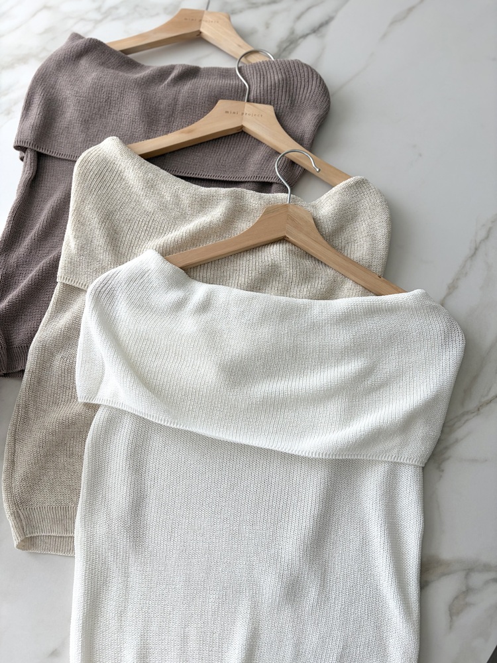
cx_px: 248
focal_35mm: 26
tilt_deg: -74.2
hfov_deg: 53.1
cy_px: 332
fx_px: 498
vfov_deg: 67.3
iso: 40
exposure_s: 1/122
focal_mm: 5.96
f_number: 1.6
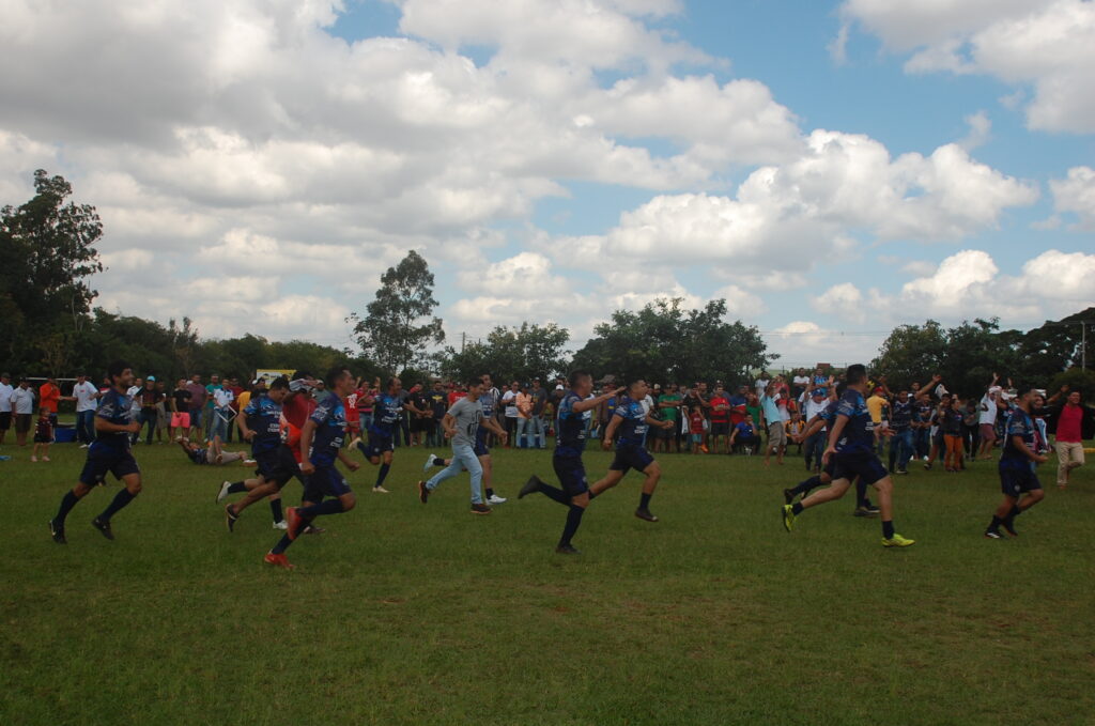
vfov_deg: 31.8
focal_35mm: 42
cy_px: 363
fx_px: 1275
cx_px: 548
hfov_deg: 46.5
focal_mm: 28
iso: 200
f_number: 5.6
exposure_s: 1/500
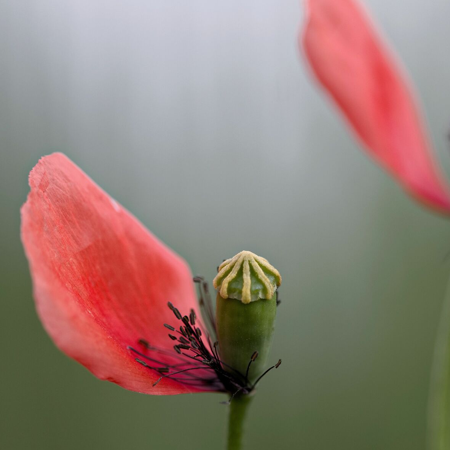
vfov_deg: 6.4
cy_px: 244
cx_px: 317
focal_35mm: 272
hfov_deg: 6.4
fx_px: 3998
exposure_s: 1/800
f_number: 3.5
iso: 100
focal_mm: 105
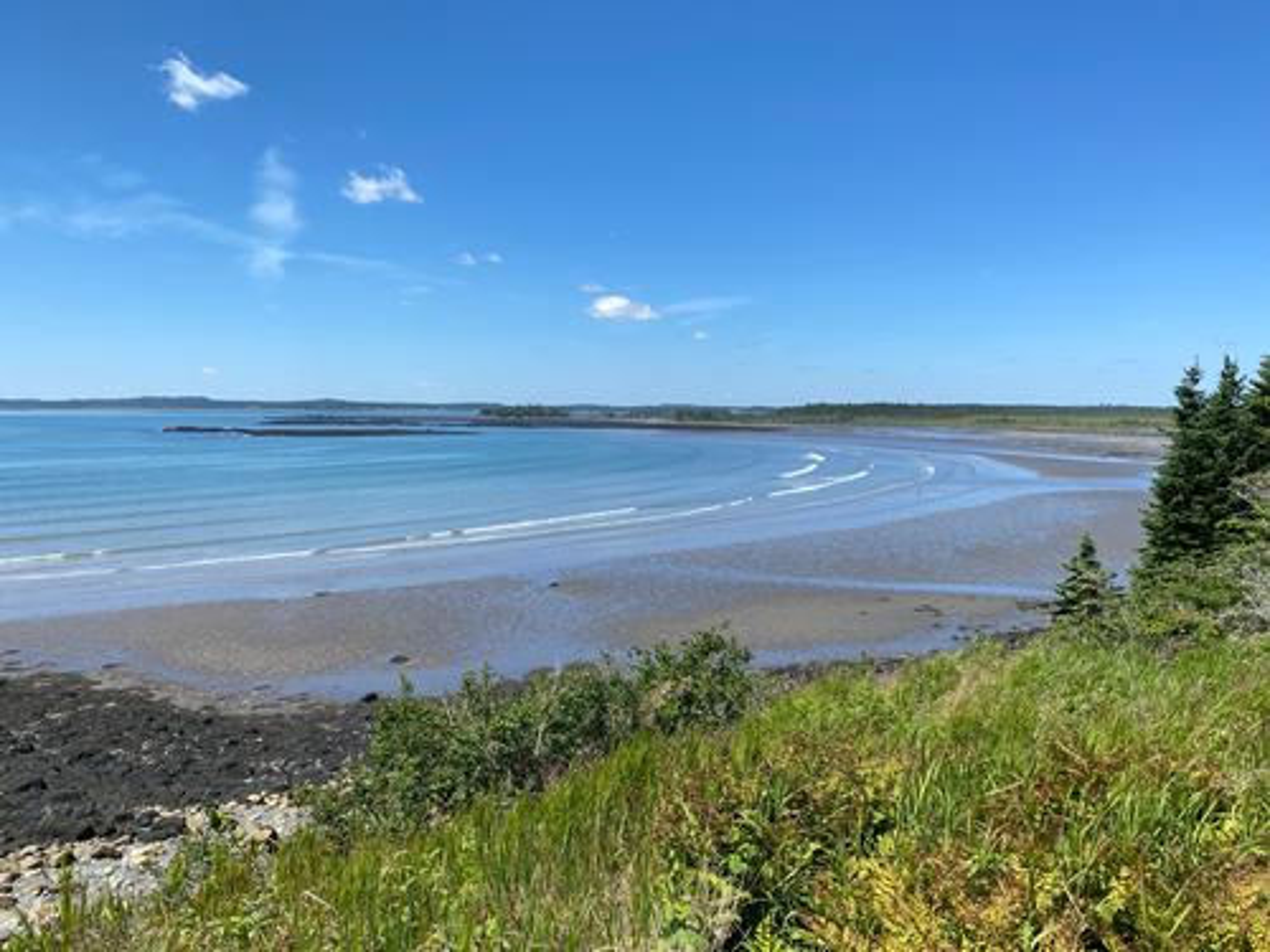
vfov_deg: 53.1
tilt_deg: -3.3
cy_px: 476
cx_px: 635
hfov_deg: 67.3
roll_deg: +0.5
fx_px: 954
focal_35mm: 26
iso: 32
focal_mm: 4.25
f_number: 1.8
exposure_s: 1/2890
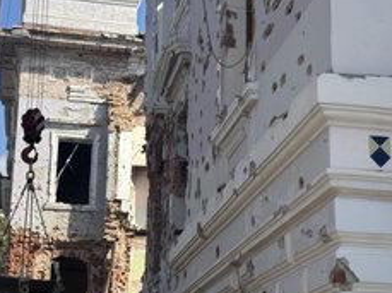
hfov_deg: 23.1
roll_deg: -0.3
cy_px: 164
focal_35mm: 84
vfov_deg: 17.5
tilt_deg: +15.4
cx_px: 284
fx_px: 950
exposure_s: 1/3096
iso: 64
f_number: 1.78
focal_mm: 6.76
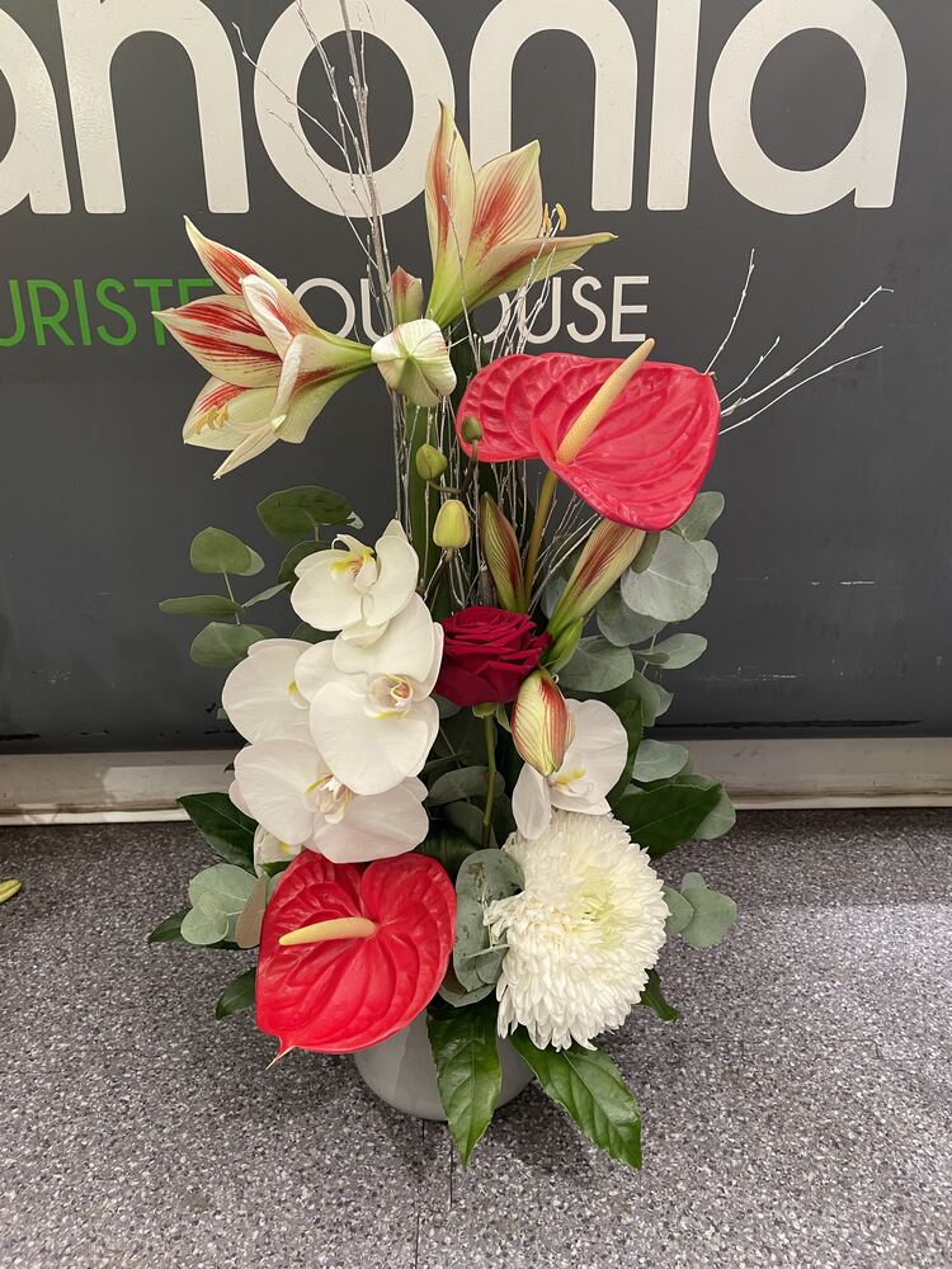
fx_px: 953
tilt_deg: -21.2
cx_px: 476
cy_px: 634
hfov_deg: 53.1
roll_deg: +2.1
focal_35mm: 26
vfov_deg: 67.3
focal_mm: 4.2
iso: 125
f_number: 1.6
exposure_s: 1/50
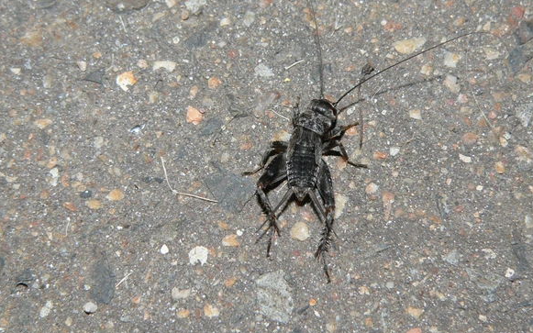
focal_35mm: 104
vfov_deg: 12.6
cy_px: 147
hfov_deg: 20.0
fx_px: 1511
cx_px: 277
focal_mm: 14.8
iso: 100
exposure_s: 1/60
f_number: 4
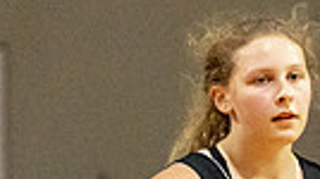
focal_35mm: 1563
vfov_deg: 0.8
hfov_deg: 1.4
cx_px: 269
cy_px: 488
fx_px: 13246
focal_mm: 200
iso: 2500
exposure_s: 1/800
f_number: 2.8
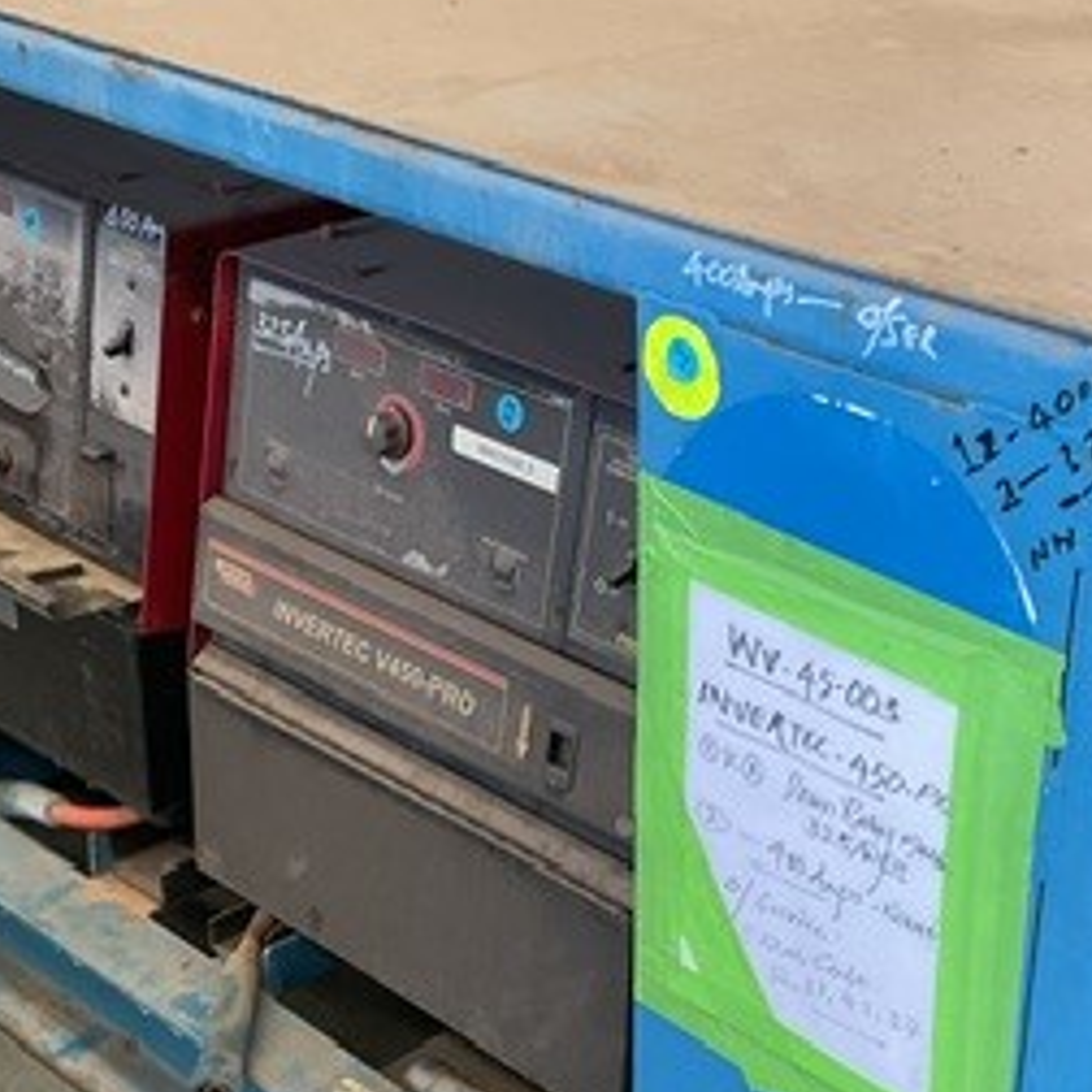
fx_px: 2320
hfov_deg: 26.4
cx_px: 641
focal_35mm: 65
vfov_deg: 26.4
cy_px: 693
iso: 80
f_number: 1.8
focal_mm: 3
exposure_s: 1/50
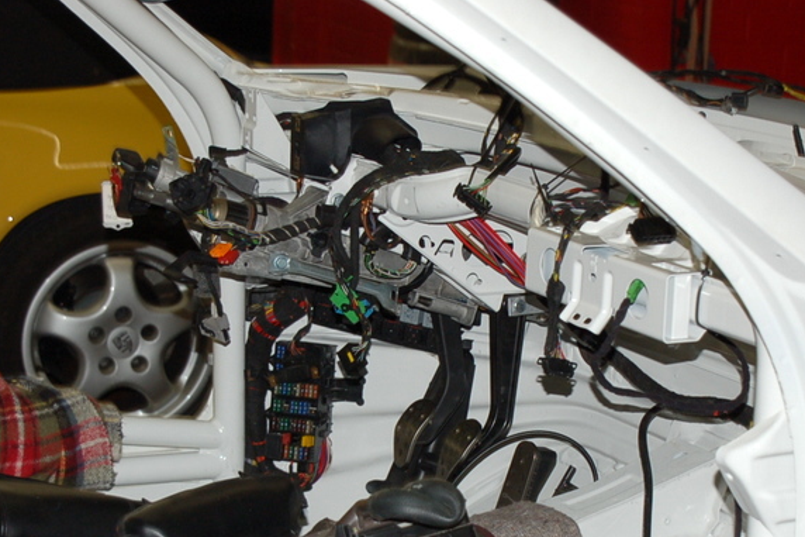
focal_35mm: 102
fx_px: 2280
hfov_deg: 20.0
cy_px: 408
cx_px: 435
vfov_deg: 13.4
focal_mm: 38
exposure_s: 1/60
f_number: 4.2
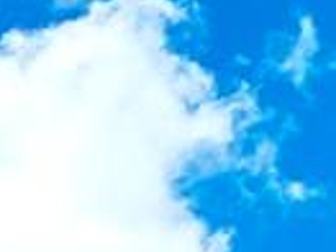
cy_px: 769
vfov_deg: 10.3
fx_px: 989
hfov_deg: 16.0
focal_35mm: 102
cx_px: -292
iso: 50
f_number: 2.2
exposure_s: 1/3300
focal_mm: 2.2
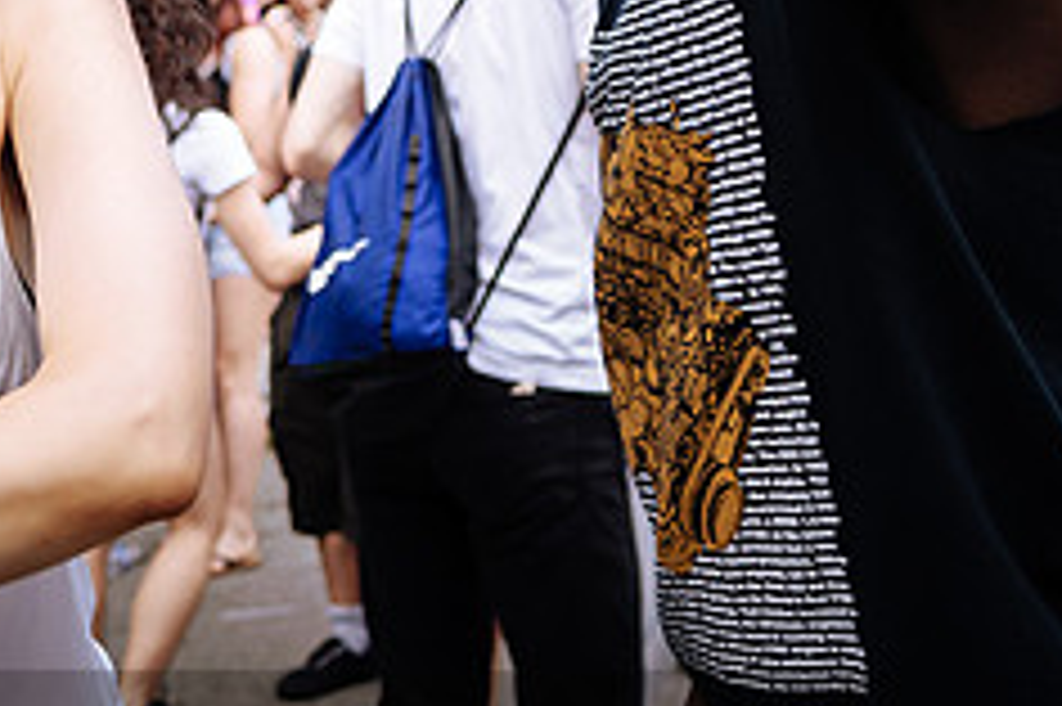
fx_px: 2388
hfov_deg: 24.1
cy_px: 209
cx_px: 45
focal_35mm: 81
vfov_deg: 16.8
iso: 100
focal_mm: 22
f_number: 2.8
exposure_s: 1/320
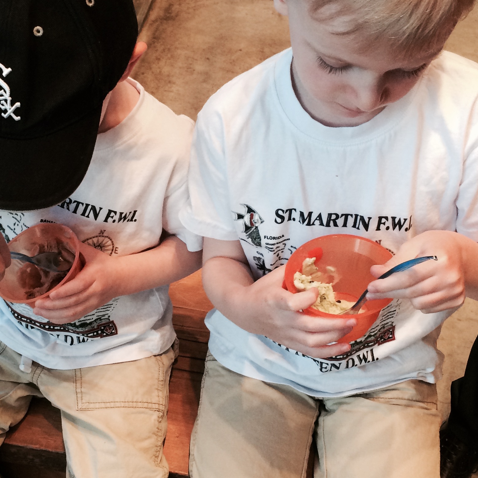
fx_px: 844
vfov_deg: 31.6
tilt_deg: -44.2
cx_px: 189
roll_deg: +0.2
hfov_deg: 31.5
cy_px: 214
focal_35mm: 54
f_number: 2.2
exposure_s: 1/30
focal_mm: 4.15
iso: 64
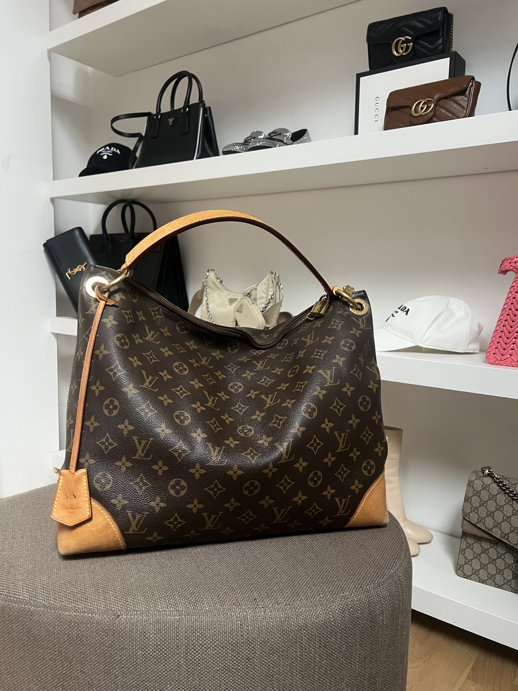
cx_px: 259
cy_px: 346
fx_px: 519
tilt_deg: -6.3
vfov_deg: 67.3
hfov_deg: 53.1
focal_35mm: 26
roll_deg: -1.3
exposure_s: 1/60
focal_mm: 5.7
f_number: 1.5
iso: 320
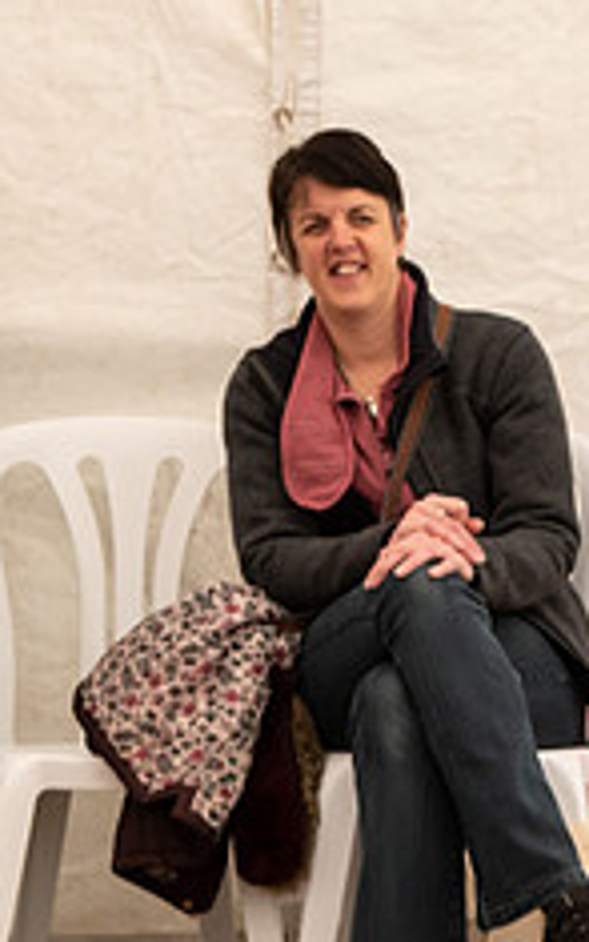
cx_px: 1218
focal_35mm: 171
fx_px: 4389
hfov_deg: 7.4
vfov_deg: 12.2
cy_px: 515
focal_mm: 55
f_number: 8
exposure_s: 1/320
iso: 720
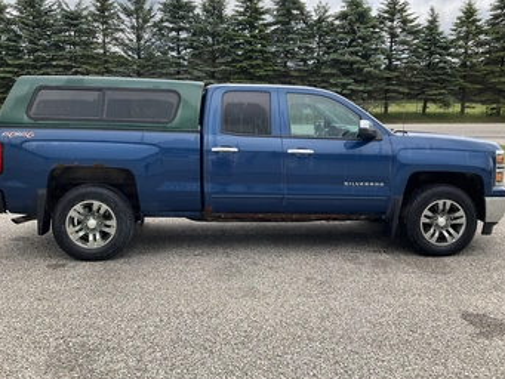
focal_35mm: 34
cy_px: 173
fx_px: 496
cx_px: 247
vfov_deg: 41.8
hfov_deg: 53.9
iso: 25
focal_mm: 3
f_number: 1.8
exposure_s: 1/978
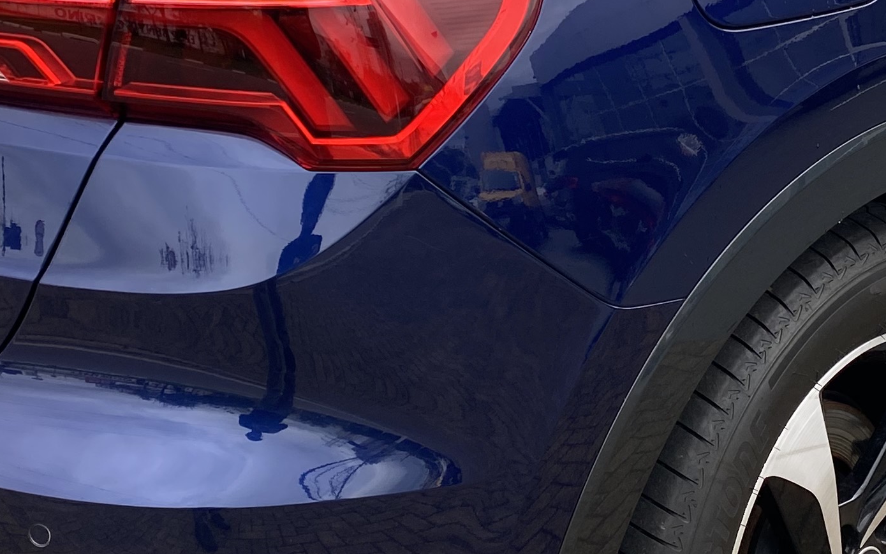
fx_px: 1932
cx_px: 585
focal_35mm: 80
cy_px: 135
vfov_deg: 16.2
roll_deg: +0.1
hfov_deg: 25.7
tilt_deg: -13.6
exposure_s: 1/690
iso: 32
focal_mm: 4.25
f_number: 1.8
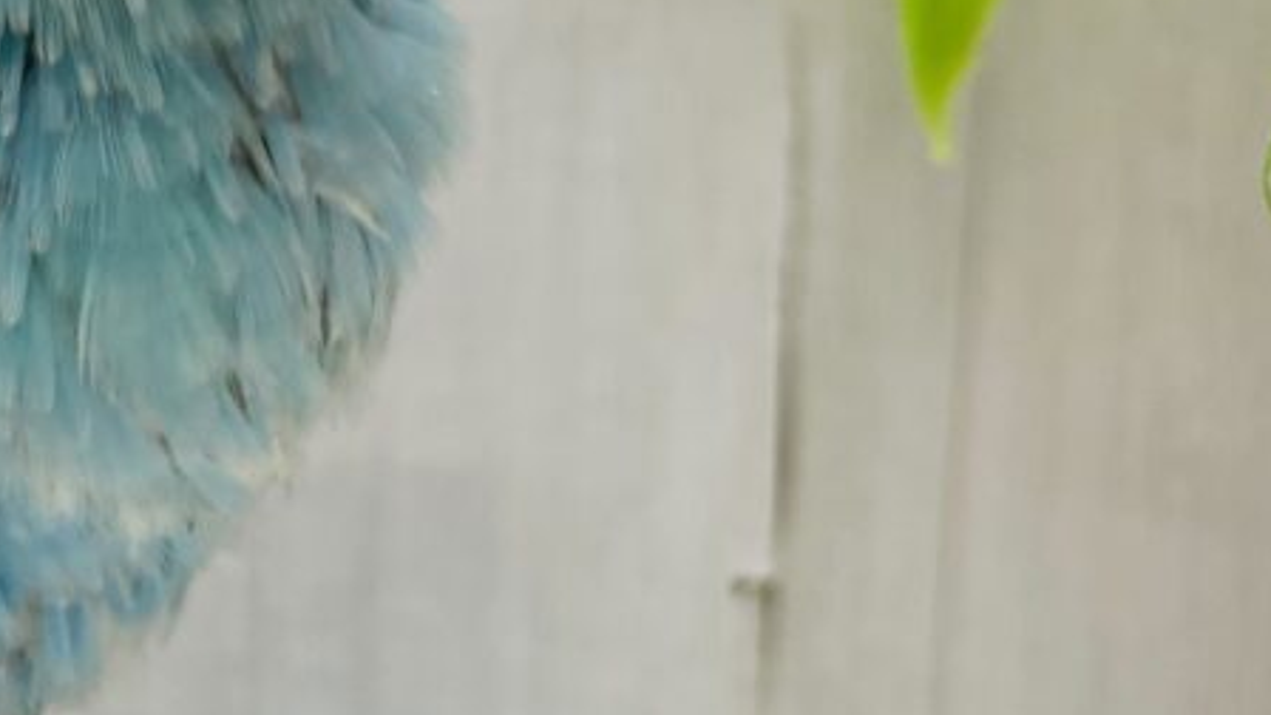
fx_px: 2460
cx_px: -221
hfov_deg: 26.1
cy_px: 74
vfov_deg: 16.3
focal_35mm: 73
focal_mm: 4.25
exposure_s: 1/100
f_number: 1.8
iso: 125
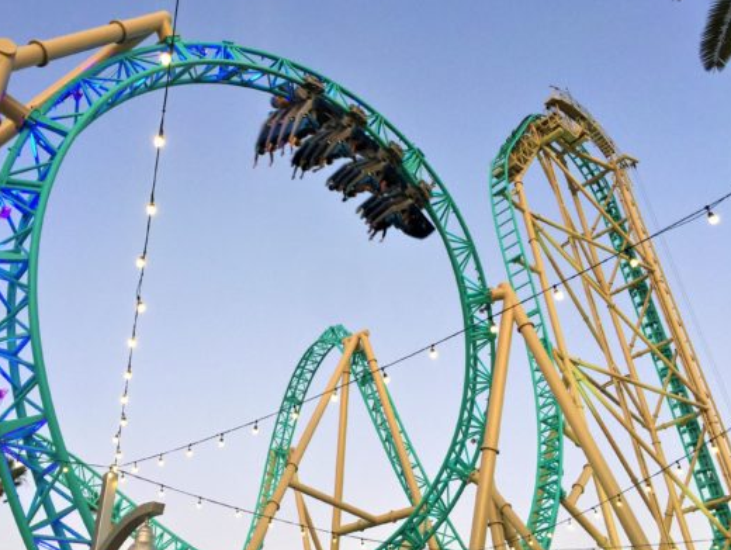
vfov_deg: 41.9
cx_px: 313
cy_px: 277
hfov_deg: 53.7
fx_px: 719
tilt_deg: +33.6
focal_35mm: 34
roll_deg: -1.4
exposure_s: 1/30
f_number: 2.2
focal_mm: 4.15
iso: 40
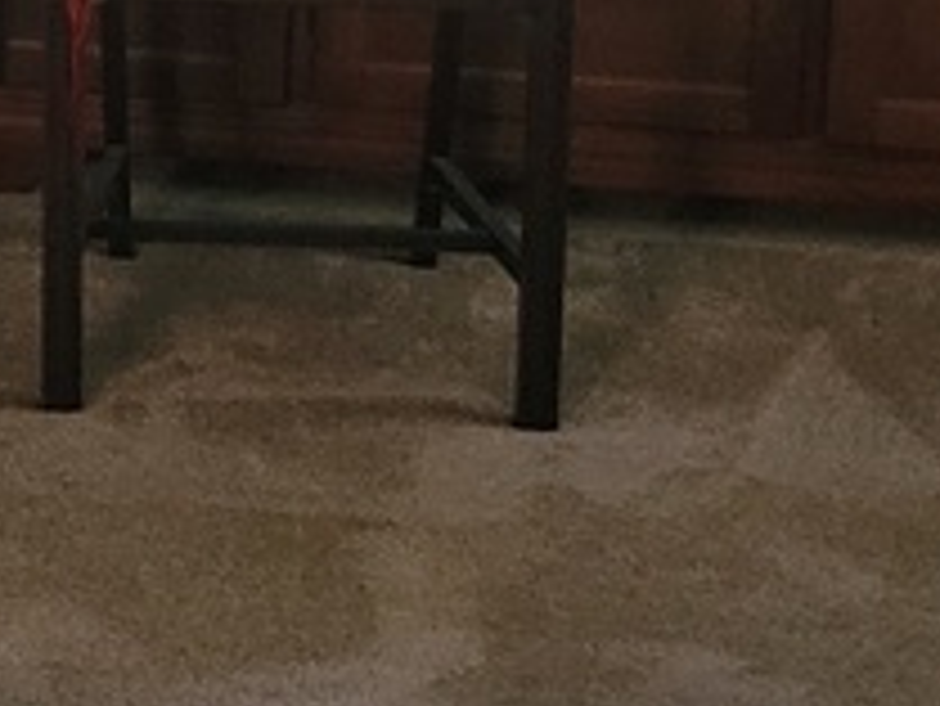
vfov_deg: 8.0
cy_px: -531
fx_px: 4864
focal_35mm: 179
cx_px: -360
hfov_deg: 10.7
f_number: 1.8
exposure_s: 1/40
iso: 500
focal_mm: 5.4
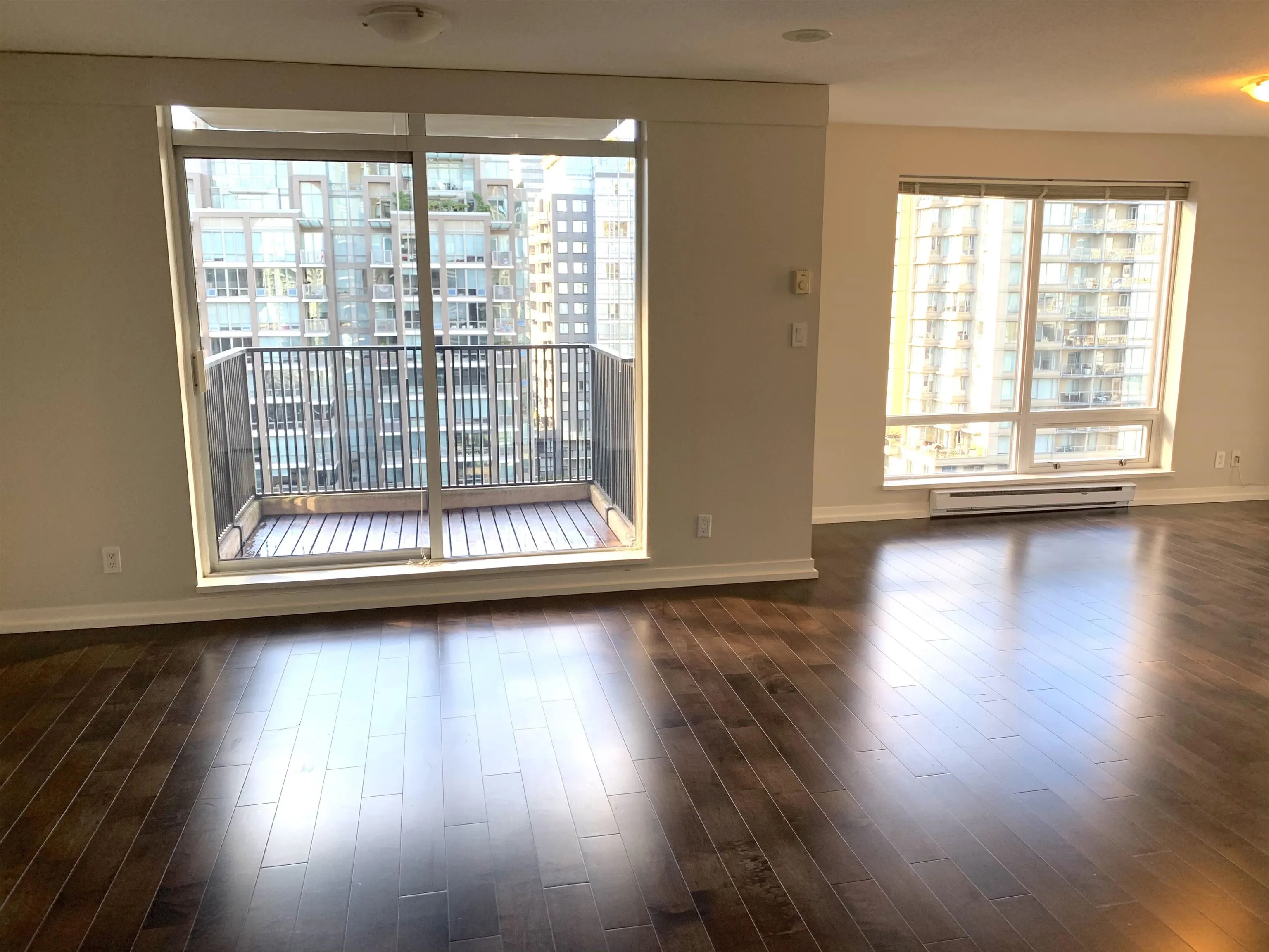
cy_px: 476
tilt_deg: -10.5
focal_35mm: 26
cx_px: 634
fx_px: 953
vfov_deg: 53.1
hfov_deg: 67.3
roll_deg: -0.3
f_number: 1.8
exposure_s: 1/121
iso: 40
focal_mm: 4.25
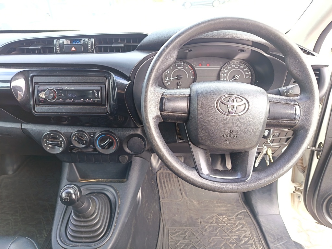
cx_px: 166
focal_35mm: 24
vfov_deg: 56.8
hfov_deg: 71.6
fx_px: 230
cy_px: 124
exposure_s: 1/100
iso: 548
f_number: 1.75
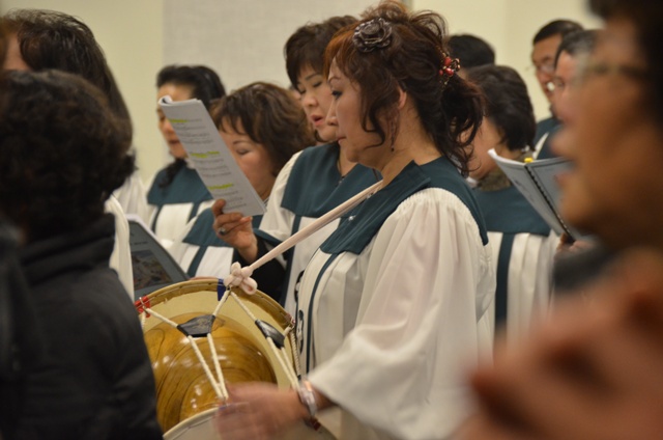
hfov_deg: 12.3
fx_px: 3088
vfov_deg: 8.1
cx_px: 332
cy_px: 220
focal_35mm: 168
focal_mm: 112
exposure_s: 1/40
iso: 1600
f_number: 5.3
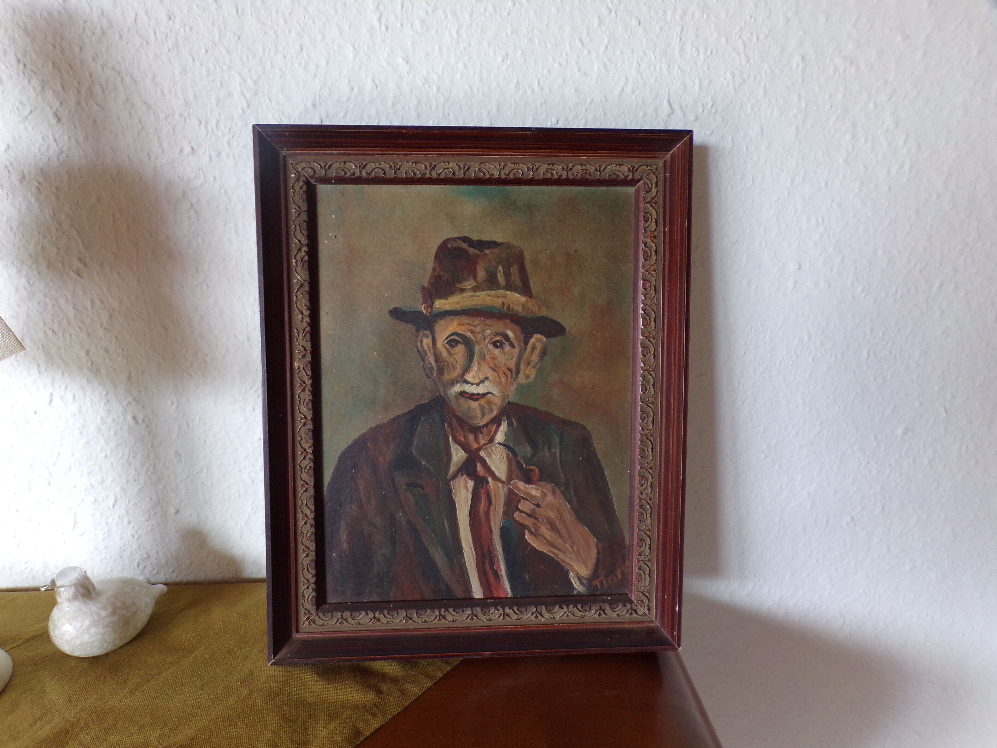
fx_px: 691
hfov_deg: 71.6
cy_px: 374
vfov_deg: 56.8
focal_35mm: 24
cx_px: 498
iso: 200
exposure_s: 1/25
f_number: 3
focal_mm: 4.3
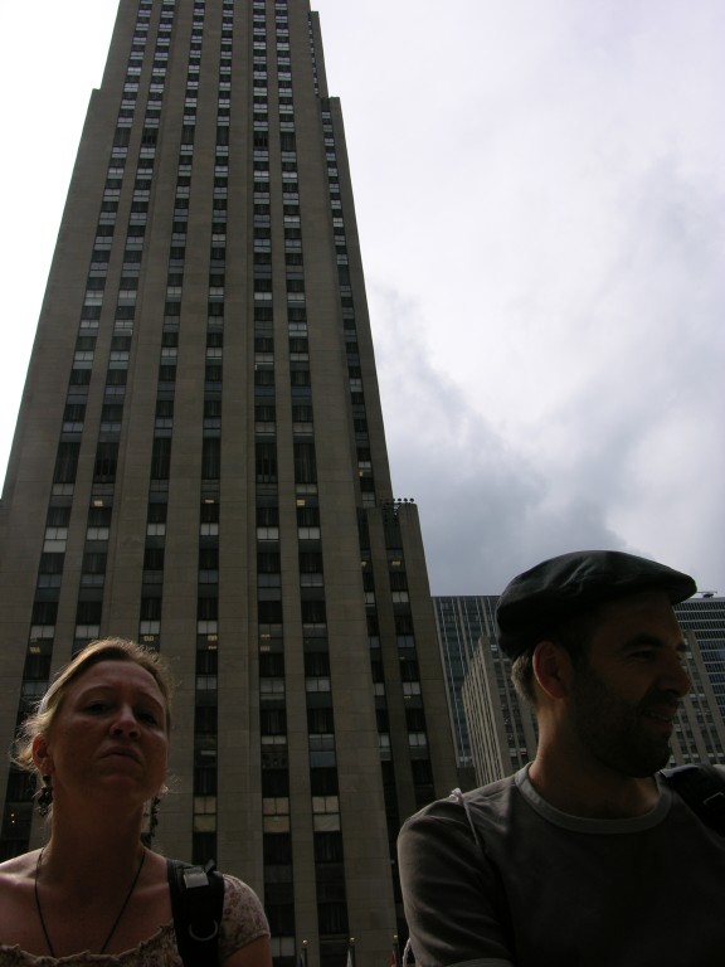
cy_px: 484
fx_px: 977
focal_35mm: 35
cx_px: 362
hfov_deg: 40.7
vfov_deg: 52.6
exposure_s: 1/257
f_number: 6.3
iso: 50
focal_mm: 8.9
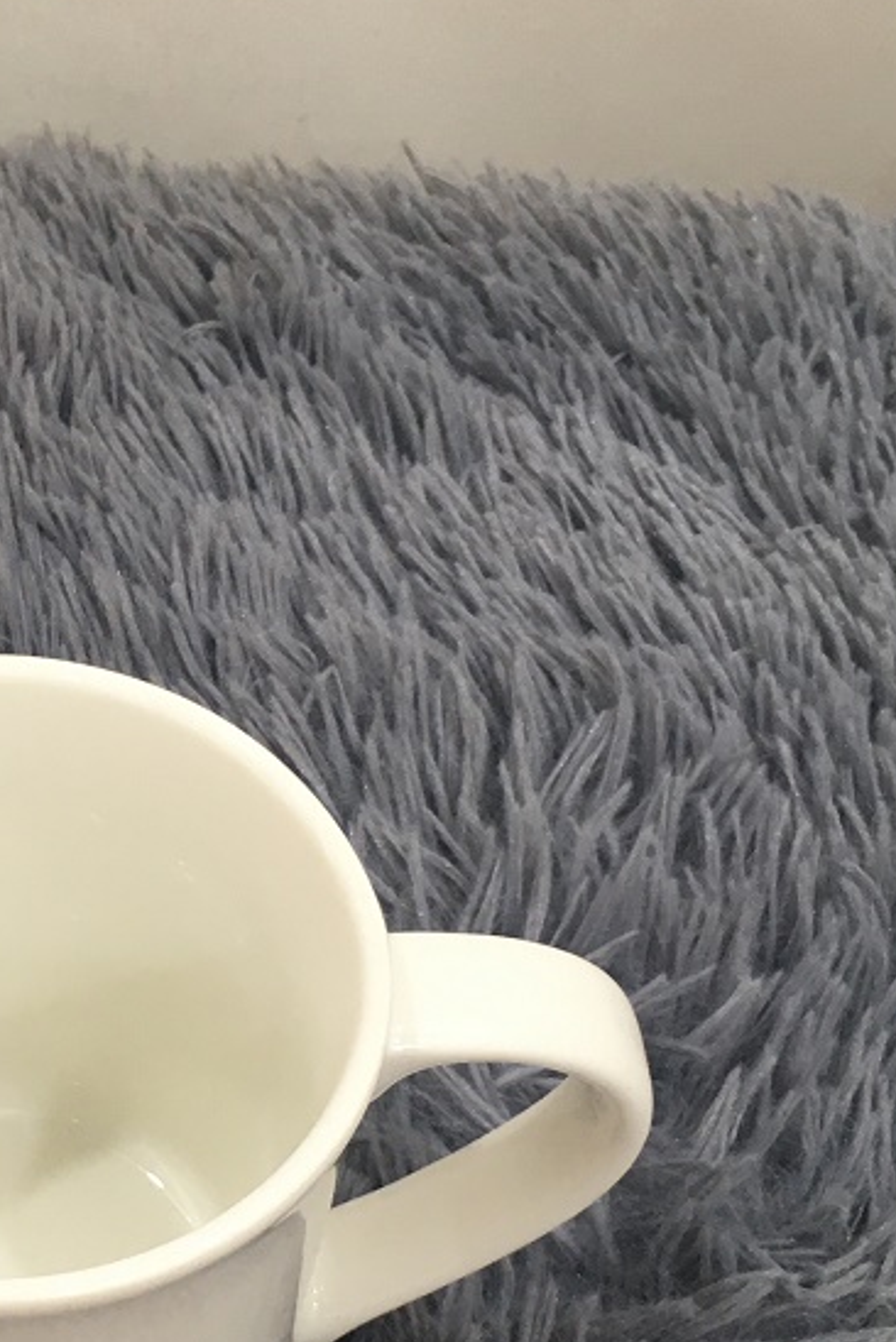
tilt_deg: -54.1
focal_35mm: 66
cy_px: 962
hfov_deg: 20.1
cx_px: 37
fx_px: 2461
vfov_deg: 30.1
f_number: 2.2
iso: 80
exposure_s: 1/33
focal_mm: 4.15
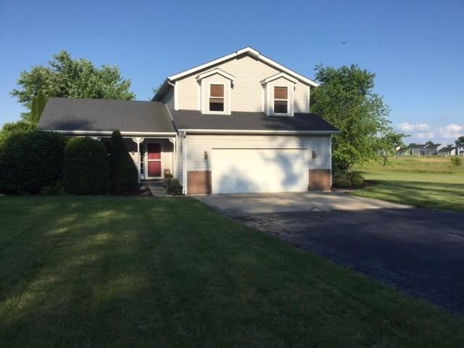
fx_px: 416
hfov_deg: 58.4
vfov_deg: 45.4
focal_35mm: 31
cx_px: 232
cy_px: 174
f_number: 2.4
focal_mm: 3.3
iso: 25
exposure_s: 1/1335
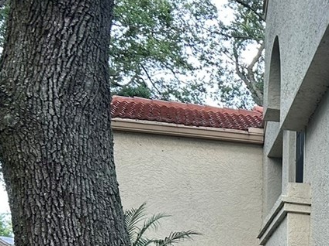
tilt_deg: +3.6
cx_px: 507
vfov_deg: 14.4
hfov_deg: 17.7
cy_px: 333
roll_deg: -0.6
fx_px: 931
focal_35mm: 98
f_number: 1.5
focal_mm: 5.7
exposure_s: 1/175
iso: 40
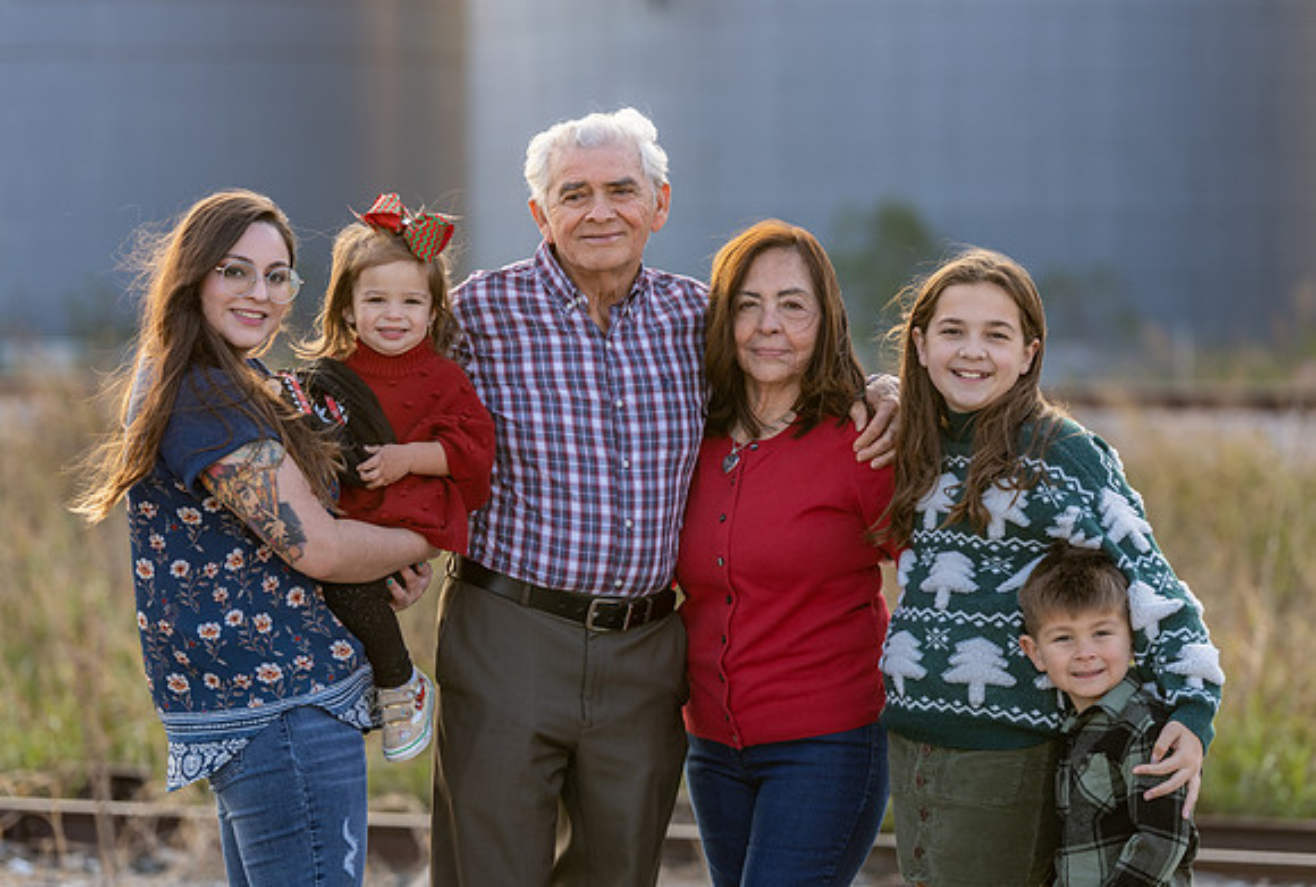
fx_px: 5000
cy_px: 433
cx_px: 682
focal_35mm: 136
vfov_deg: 10.1
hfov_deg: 15.0
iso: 100
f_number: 3.2
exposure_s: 1/320
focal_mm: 126
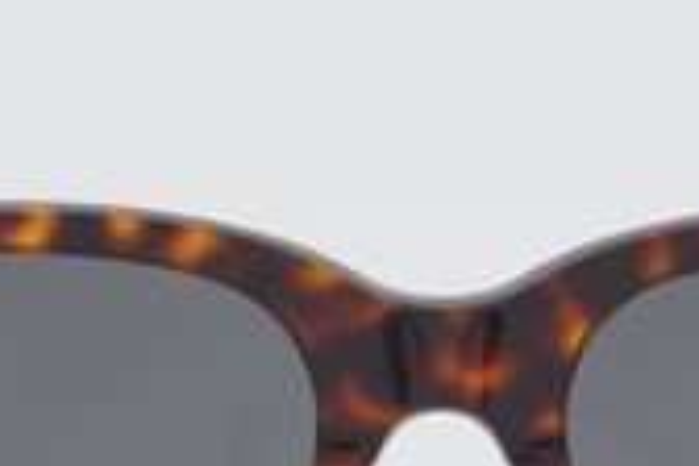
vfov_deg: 7.0
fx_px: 3809
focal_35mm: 196
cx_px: 449
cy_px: 458
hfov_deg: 10.5
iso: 100
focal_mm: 55
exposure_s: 1/3
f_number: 32
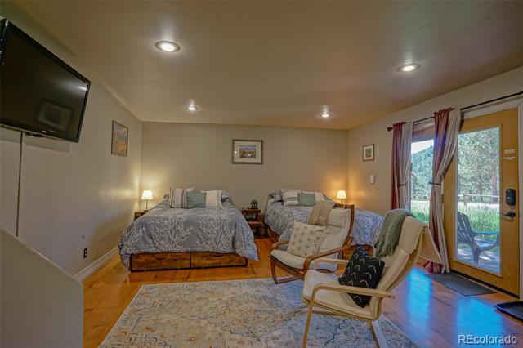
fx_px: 247
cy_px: 174
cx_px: 262
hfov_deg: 93.3
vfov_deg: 70.4
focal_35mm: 17
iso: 400
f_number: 11
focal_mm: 17
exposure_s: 1/6
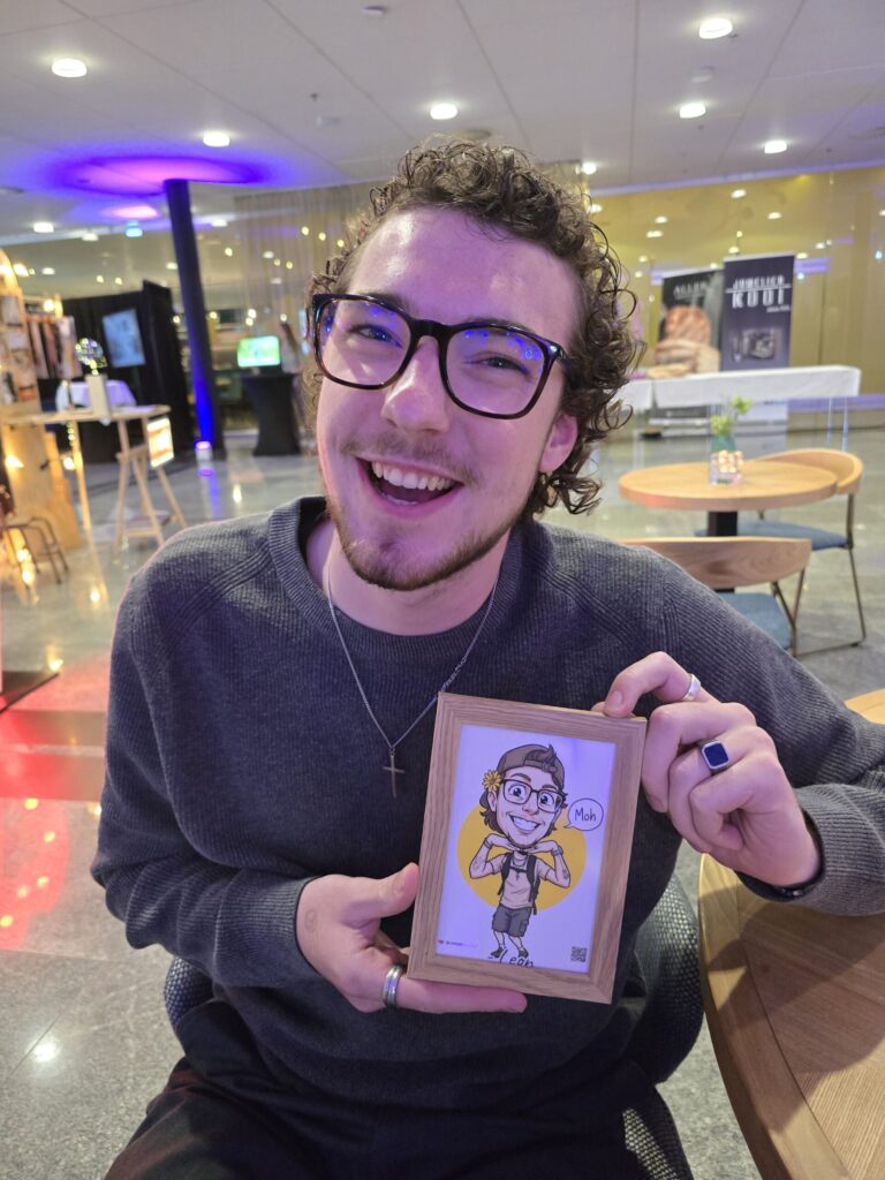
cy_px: 590
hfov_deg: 58.9
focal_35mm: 23
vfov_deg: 73.9
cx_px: 442
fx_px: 784
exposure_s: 1/100
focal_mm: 6.3
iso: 2000
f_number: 1.7
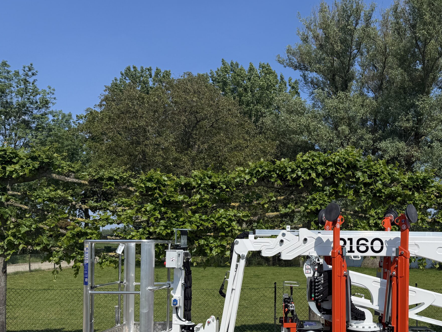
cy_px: 231
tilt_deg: +1.7
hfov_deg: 51.2
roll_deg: -0.2
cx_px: 310
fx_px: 447
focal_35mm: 35
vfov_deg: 40.0
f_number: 1.78
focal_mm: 6.76
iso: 80
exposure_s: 1/6711
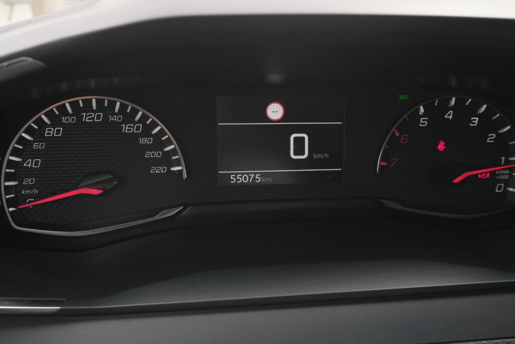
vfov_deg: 31.2
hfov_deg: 45.4
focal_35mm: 43
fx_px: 615
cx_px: 258
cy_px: 172
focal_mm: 28.8
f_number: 9
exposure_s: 1/250
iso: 1600
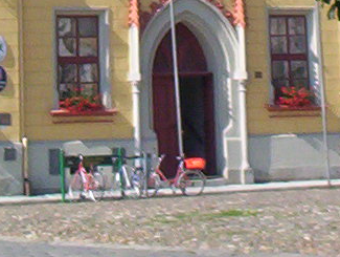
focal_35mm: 191
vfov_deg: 7.3
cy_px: -371
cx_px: 229
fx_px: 1879
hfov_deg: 10.3
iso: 100
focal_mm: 4.99
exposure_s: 1/638
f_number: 4.5
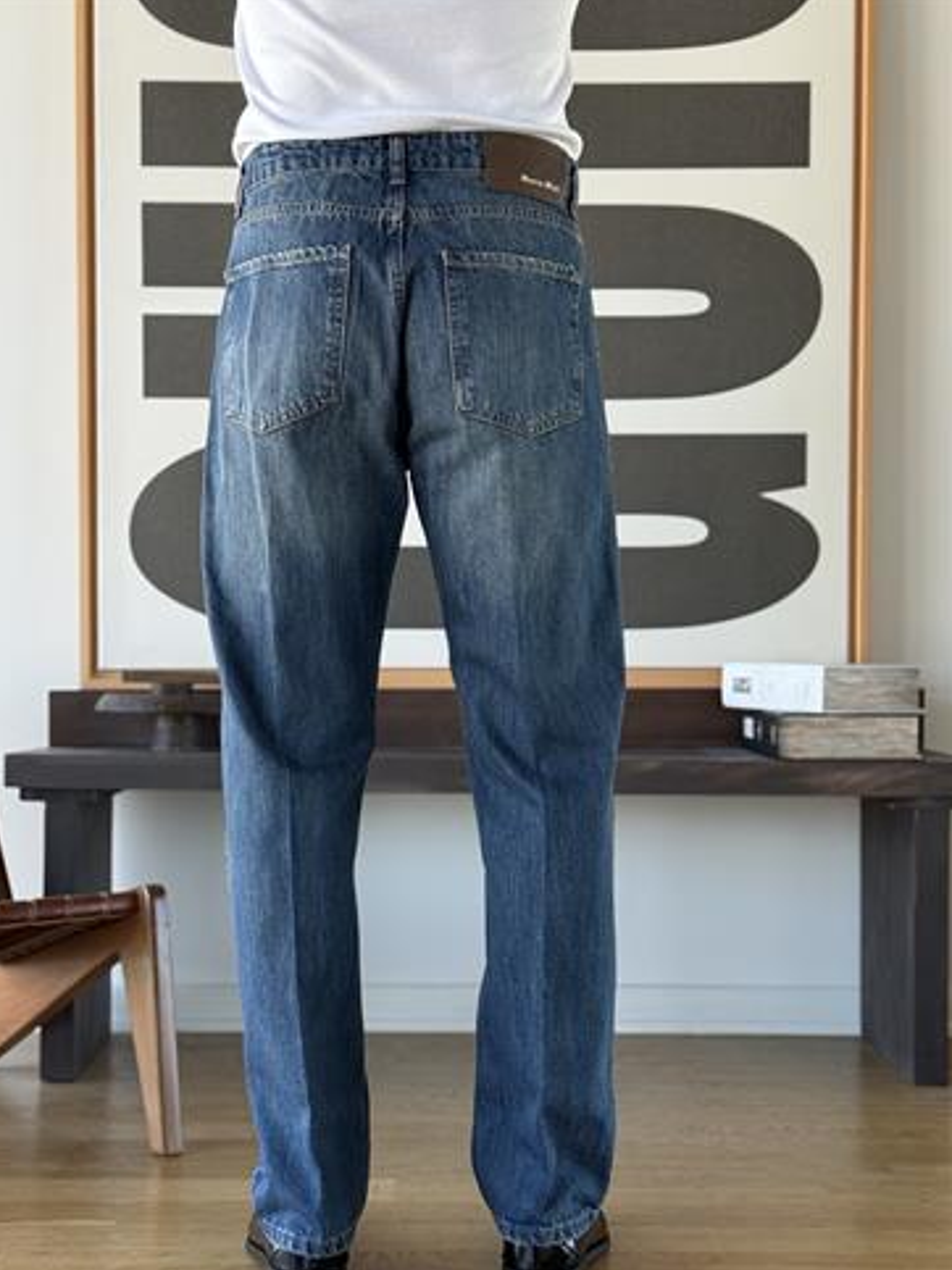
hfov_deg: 27.5
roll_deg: -0.4
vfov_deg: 36.2
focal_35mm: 53
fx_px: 1944
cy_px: 690
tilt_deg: -1.2
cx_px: 431
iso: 100
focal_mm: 6.76
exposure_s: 1/186
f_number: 1.78
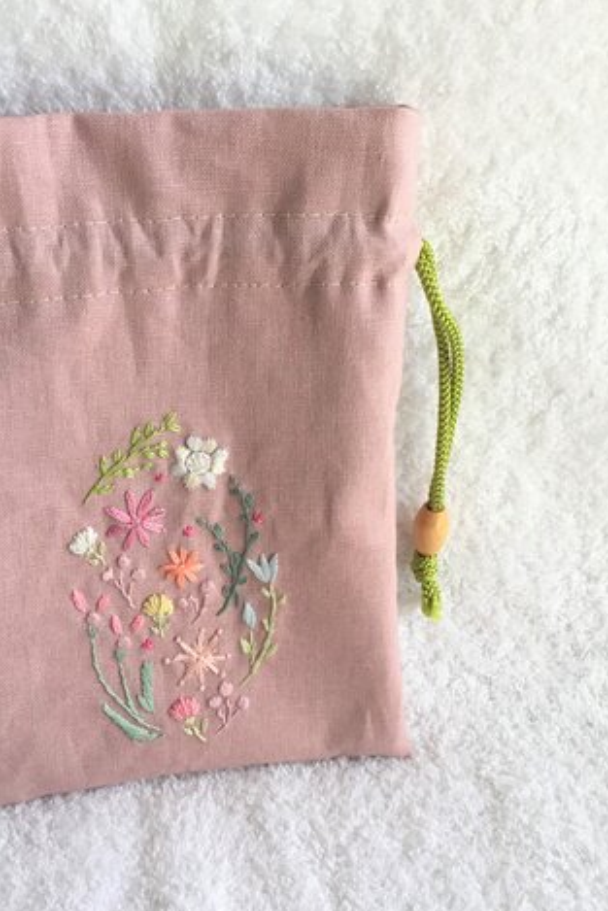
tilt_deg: -34.5
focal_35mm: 44
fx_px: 1114
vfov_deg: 44.5
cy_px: 458
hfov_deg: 30.2
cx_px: 185
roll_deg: -1.5
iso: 40
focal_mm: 3.3
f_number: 2.4
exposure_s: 1/120
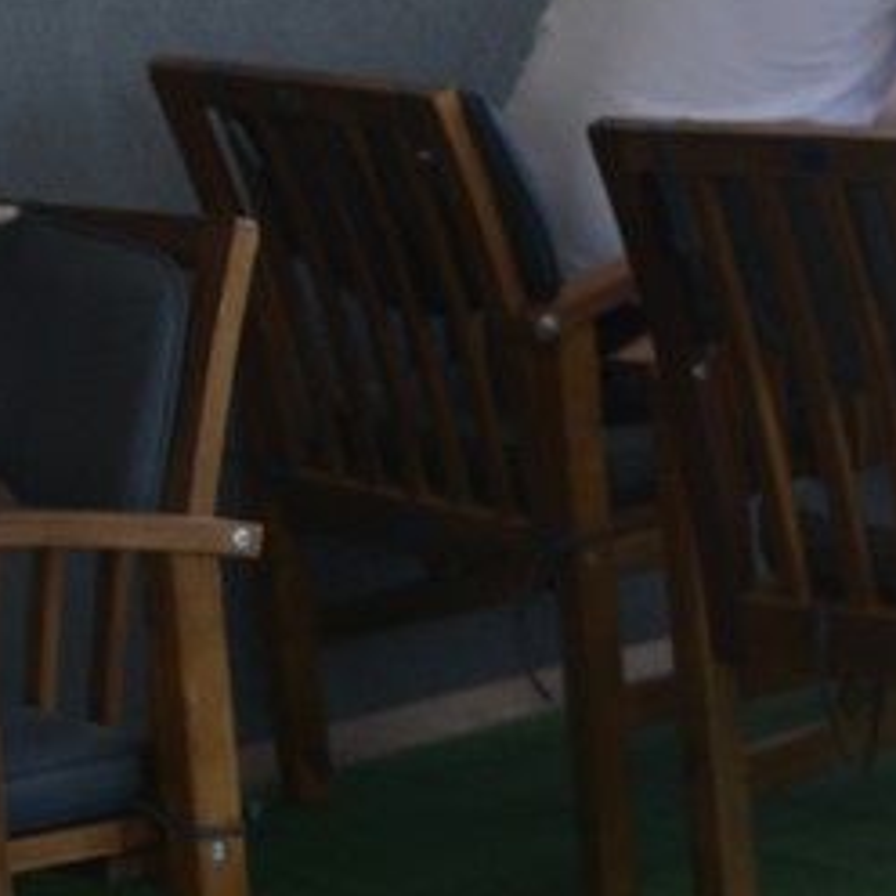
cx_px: 1405
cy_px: 96
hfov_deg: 9.7
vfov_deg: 10.0
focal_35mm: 174
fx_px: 5095
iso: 640
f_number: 7.1
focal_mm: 62
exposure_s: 1/200
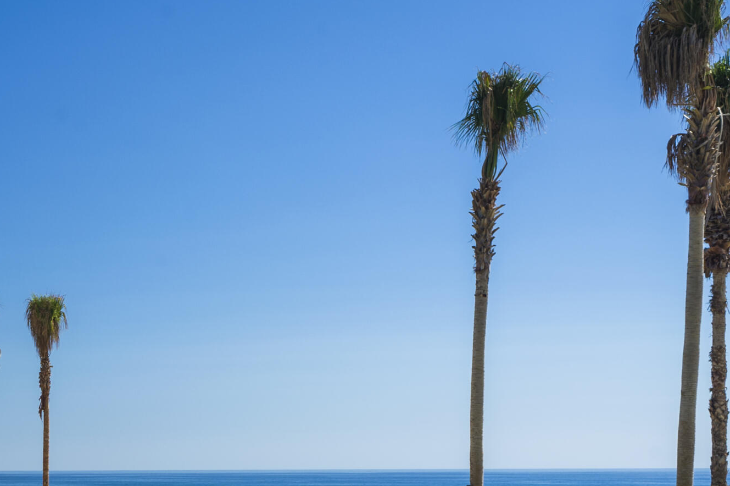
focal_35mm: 79
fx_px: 1601
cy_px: 512
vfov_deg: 16.8
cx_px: -14
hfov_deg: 24.4
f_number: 10
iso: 200
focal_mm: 35
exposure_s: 1/160
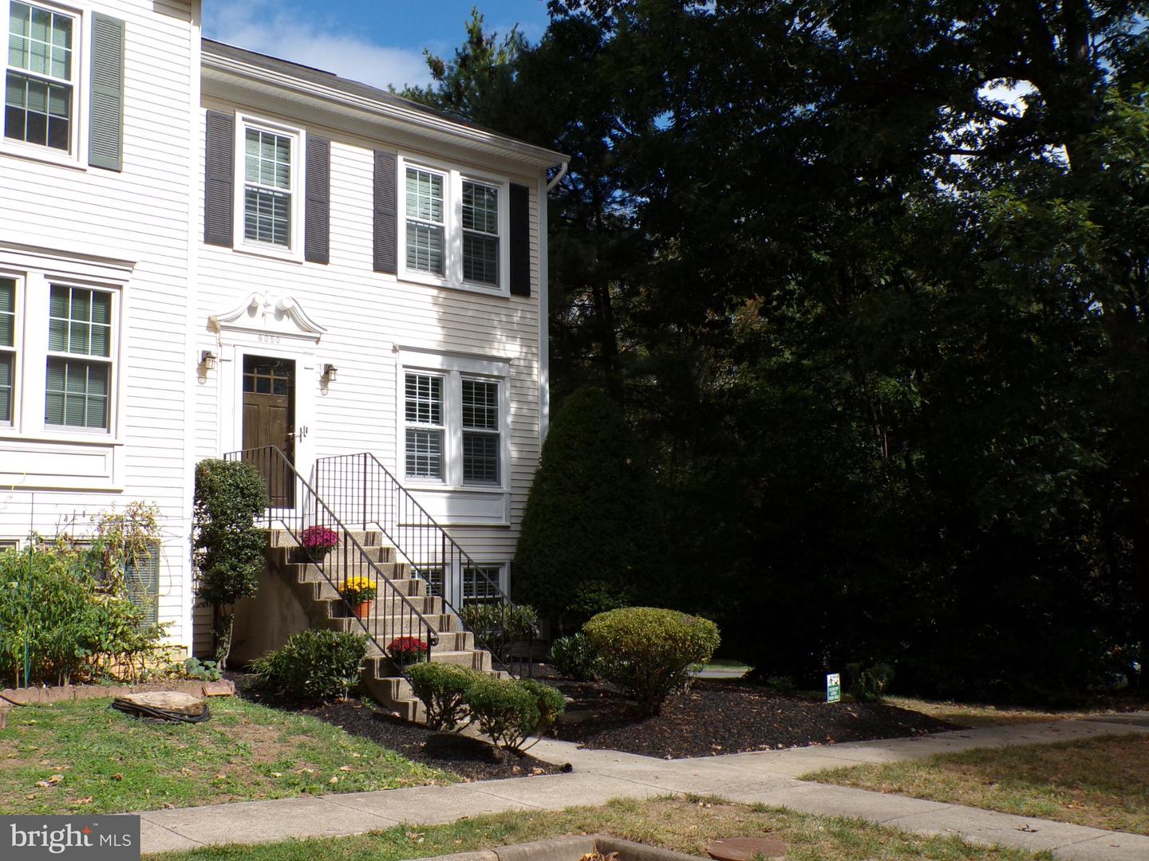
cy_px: 430
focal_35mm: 37
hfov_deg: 50.1
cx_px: 574
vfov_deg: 38.7
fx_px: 1228
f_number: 4.9
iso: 100
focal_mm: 6.6
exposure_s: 1/600
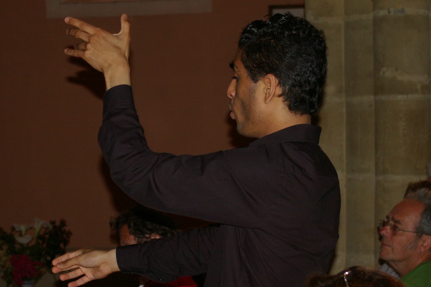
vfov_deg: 11.6
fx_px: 1411
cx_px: 184
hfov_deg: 17.4
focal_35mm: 118
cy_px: 141
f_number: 5.6
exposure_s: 1/60
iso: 400
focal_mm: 50
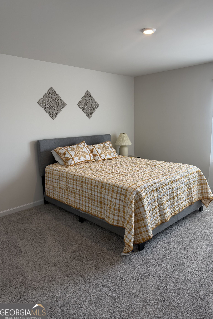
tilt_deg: -10.6
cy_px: 160
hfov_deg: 51.2
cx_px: 119
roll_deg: +0.3
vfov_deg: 71.5
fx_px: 222
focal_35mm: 25
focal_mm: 6.76
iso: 64
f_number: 1.78
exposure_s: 1/120
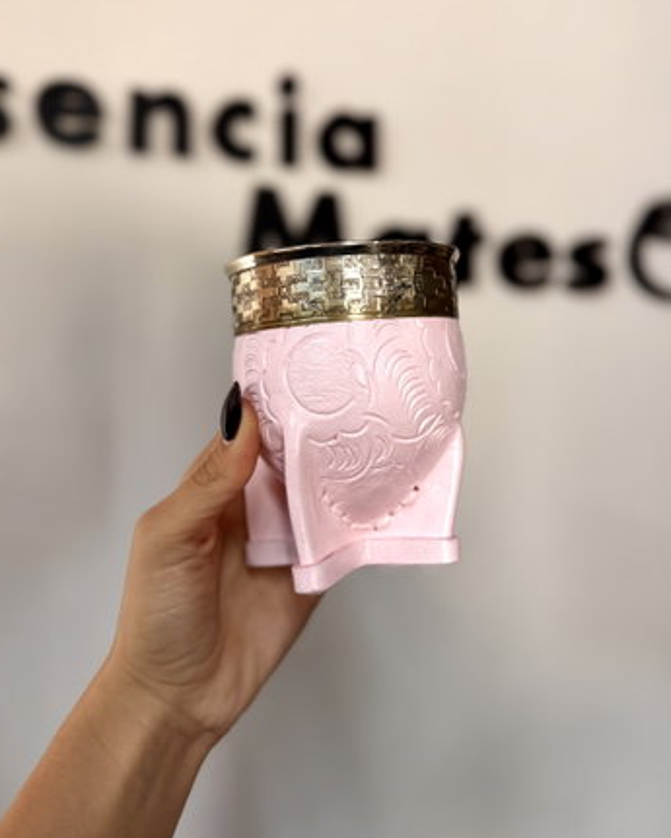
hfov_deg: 49.9
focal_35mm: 29
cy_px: 351
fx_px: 720
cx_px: 368
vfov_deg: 60.1
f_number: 1.78
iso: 200
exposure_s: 1/83
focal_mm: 6.76
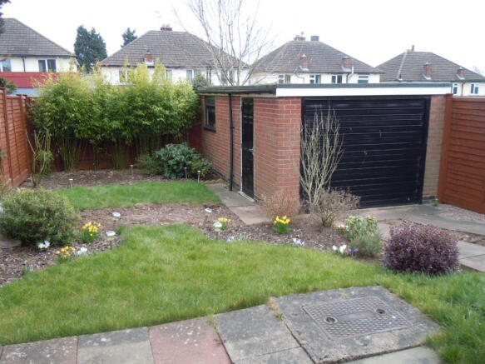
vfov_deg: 46.8
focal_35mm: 30
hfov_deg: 60.0
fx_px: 420
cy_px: 182
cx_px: 242
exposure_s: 1/80
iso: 100
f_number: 3.5
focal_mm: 5.4
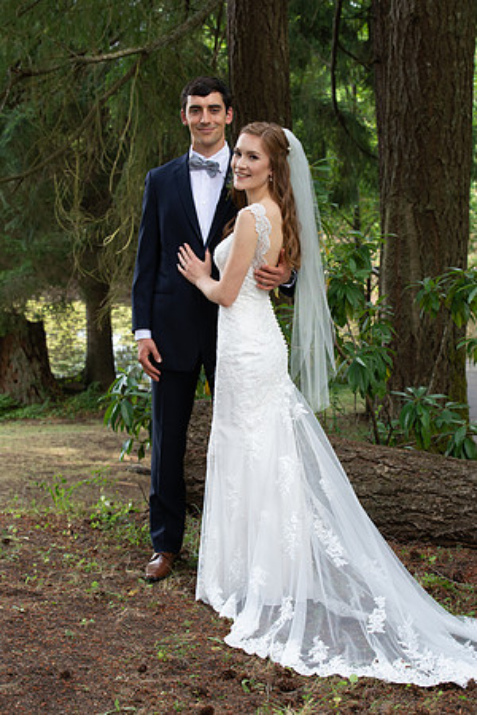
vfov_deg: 27.0
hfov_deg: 18.2
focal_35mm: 75
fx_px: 1491
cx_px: 238
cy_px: 358
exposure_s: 1/160
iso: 800
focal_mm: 75
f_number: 9
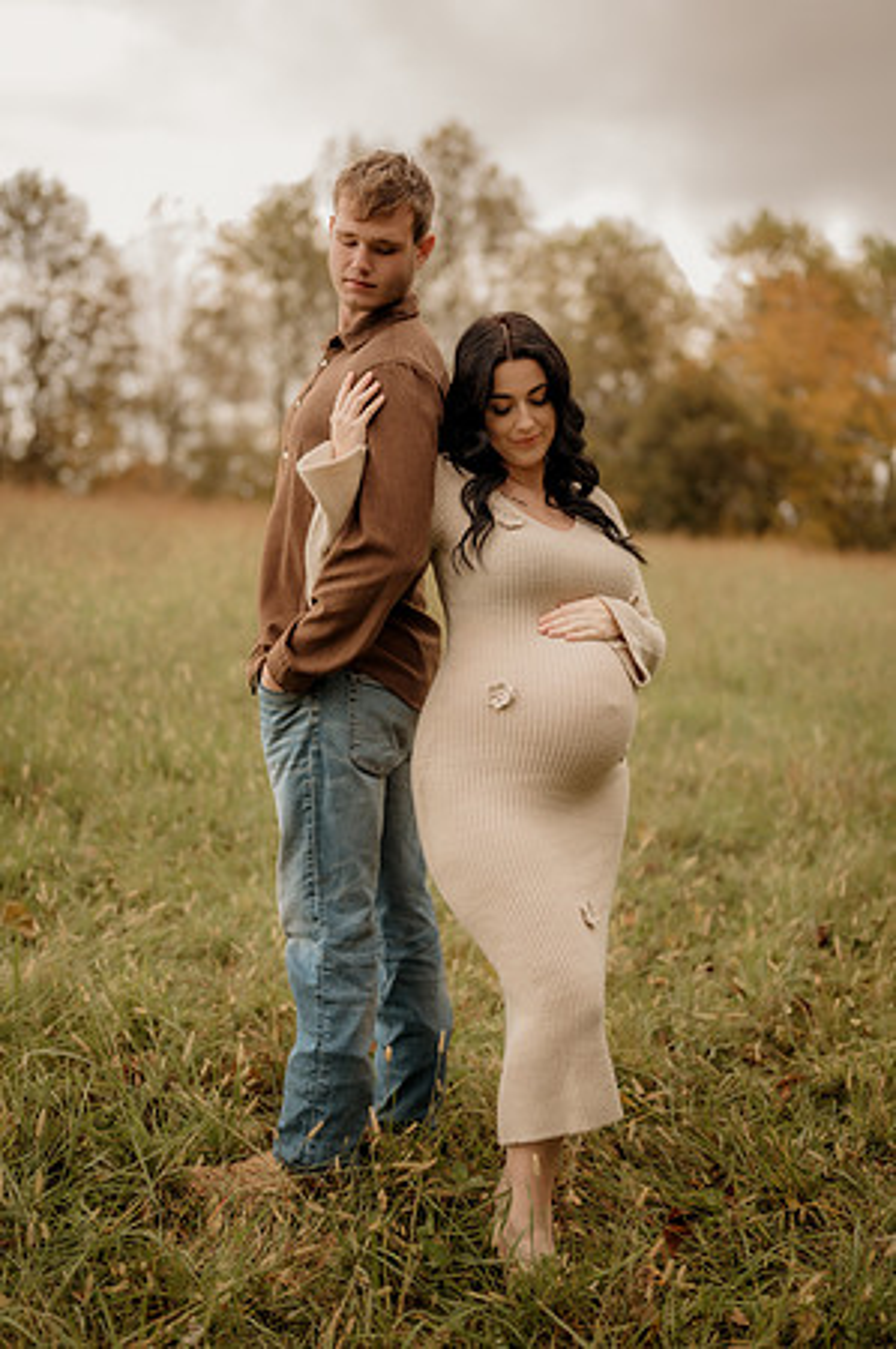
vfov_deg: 39.6
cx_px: 448
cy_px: 674
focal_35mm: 50
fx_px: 1871
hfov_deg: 26.9
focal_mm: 50
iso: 200
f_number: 1.8
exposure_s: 1/320
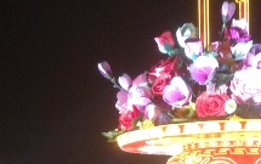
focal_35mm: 104
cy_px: 219
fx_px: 741
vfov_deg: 12.2
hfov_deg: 20.0
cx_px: 113
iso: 250
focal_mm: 4.13
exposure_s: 1/20
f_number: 2.4
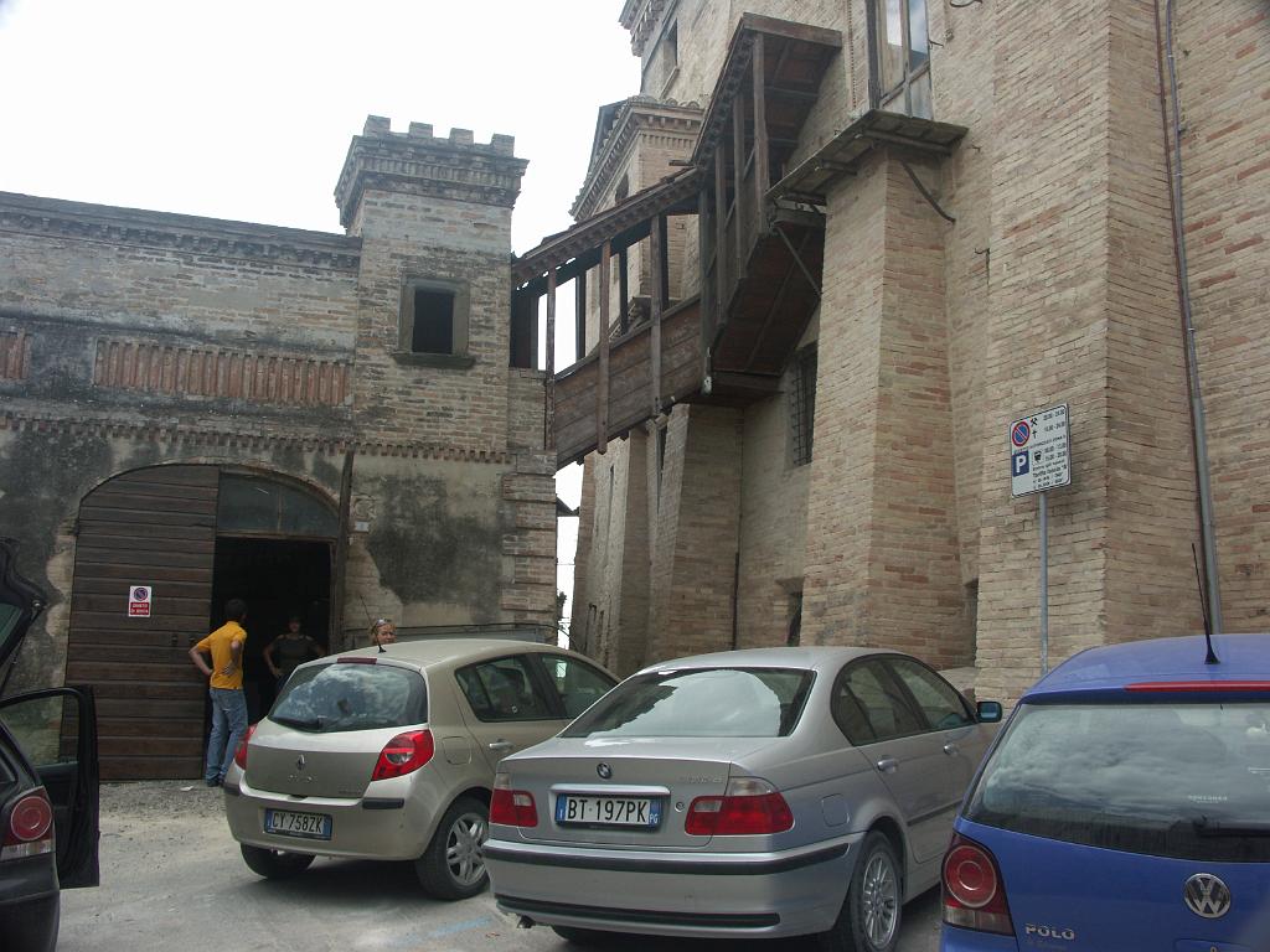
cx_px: 635
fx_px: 1211
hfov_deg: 55.4
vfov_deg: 42.9
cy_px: 476
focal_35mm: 33
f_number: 5.6
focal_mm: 8.46
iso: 64
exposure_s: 1/200
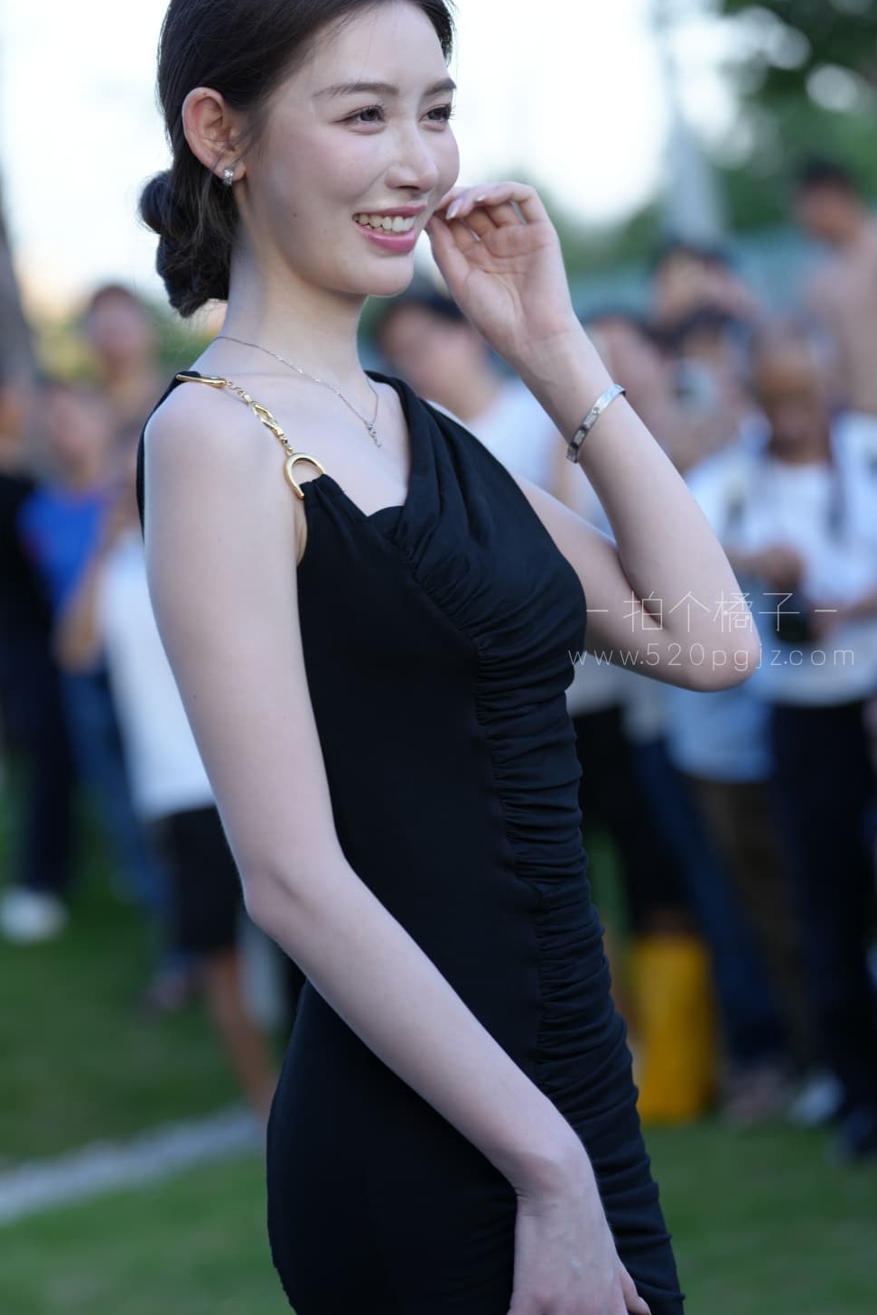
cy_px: 585
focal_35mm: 131
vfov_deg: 15.6
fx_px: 4785
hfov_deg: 10.5
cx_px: 369
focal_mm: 106
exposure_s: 1/200
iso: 160
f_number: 3.2
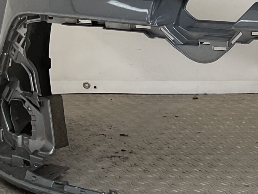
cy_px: 41
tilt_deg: -9.5
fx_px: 723
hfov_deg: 17.8
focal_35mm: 97
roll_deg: -1.1
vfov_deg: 15.2
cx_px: 403
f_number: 1.8
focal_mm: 3
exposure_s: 1/519
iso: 16
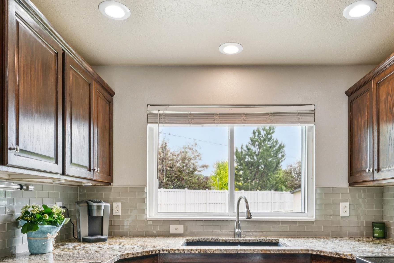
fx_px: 302
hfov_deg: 66.2
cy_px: 200
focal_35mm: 28
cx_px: 208
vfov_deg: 45.3
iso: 400
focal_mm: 15.9
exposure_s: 1/10
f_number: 13
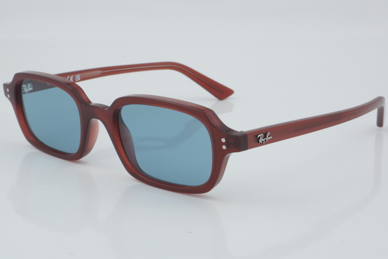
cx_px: 194
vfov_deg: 18.2
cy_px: 130
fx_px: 808
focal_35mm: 75
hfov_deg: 27.0
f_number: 29
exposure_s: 1/4
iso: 100
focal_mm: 50
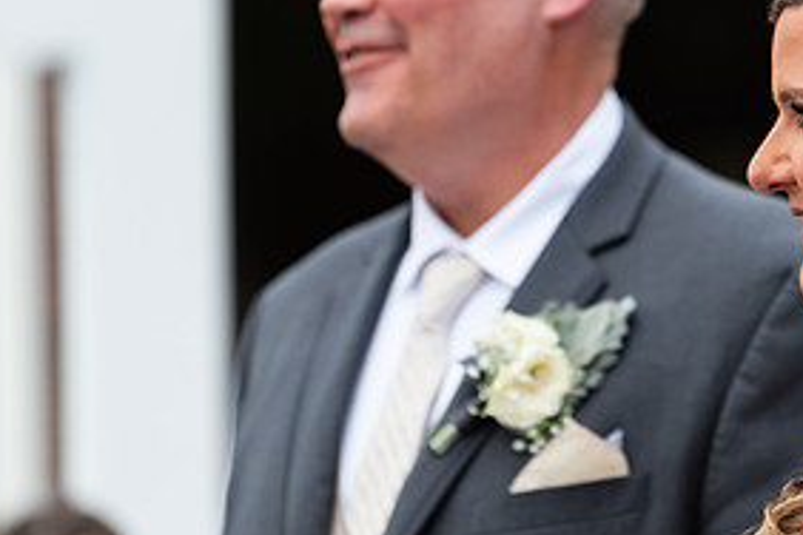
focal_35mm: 412
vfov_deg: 3.3
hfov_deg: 5.0
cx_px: 658
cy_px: 206
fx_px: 9189
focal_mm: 200
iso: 64
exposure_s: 1/640
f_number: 2.8
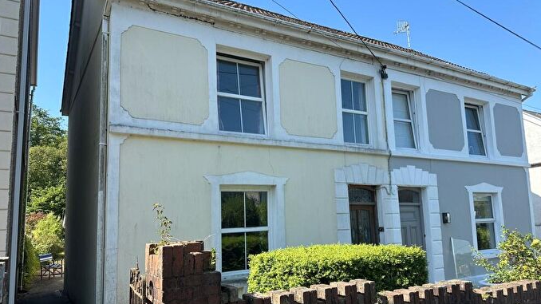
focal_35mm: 27
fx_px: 387
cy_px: 164
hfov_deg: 69.9
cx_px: 271
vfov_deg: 42.8
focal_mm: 6.86
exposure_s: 1/1845
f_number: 1.78
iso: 80
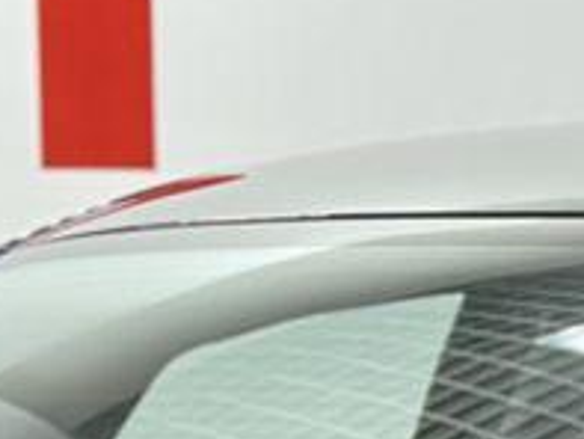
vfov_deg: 4.1
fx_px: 5908
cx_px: 738
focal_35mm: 350
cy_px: 1273
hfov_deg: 5.6
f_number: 1.78
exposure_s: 1/50
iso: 100
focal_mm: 6.86
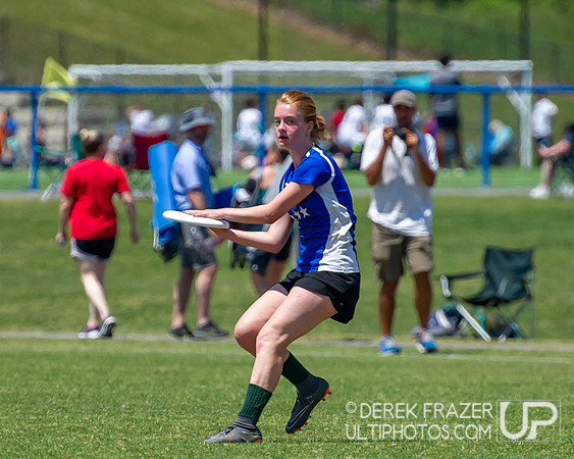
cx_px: 304
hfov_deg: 2.8
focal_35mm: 698
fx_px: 11860
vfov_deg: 2.2
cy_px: 181
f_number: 4
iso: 360
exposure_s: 1/3200
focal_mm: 280
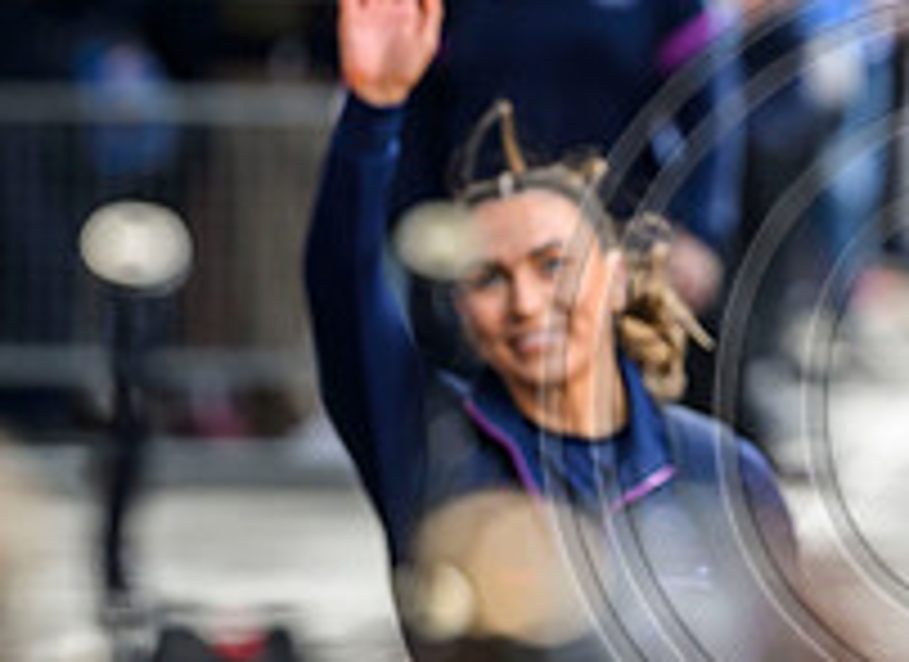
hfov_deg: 1.4
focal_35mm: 1467
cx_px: 1105
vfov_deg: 1.0
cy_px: 406
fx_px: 38115
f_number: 3.2
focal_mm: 400
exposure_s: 1/1250
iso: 800
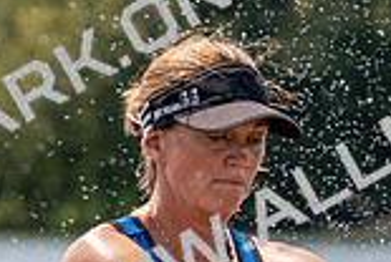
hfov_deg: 2.7
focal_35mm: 747
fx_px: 8129
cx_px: -169
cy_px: 404
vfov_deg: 1.8
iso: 200
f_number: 5.6
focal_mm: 200
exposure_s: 1/1600
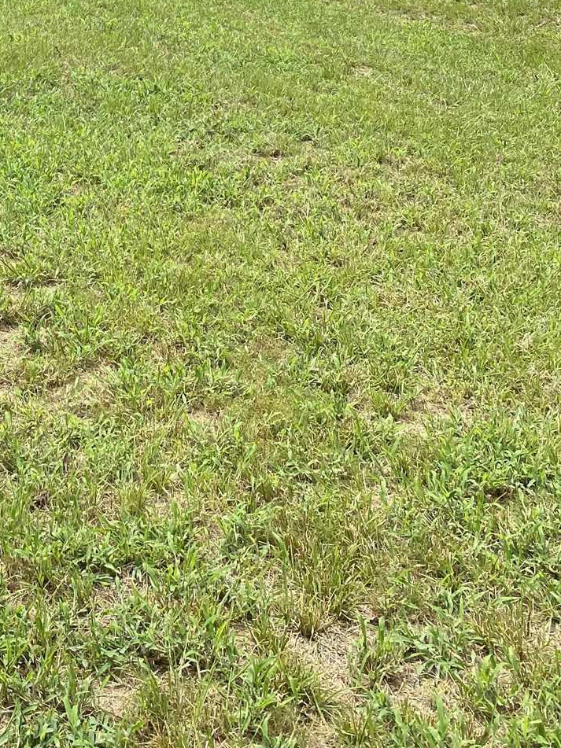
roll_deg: +0.9
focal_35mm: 63
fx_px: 1362
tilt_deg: -4.6
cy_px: -146
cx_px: 42
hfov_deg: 22.6
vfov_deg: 27.2
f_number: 1.8
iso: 32
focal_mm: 4.25
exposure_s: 1/2028
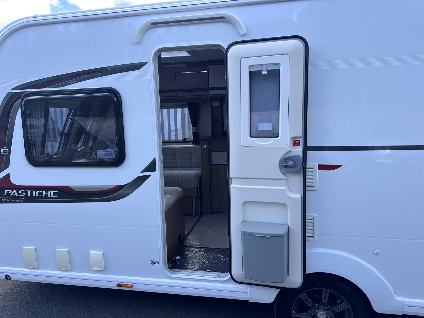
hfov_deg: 71.6
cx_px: 212
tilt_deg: -6.2
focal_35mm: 24
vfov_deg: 56.8
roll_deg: -0.8
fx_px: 294
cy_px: 159
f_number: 1.78
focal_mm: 6.86
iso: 80
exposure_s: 1/999
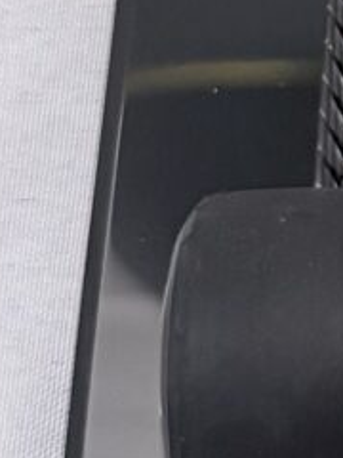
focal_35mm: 180
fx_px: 2378
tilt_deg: -63.5
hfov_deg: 7.9
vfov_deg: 10.3
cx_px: 709
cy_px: -412
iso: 400
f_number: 1.78
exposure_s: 1/50
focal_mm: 6.76
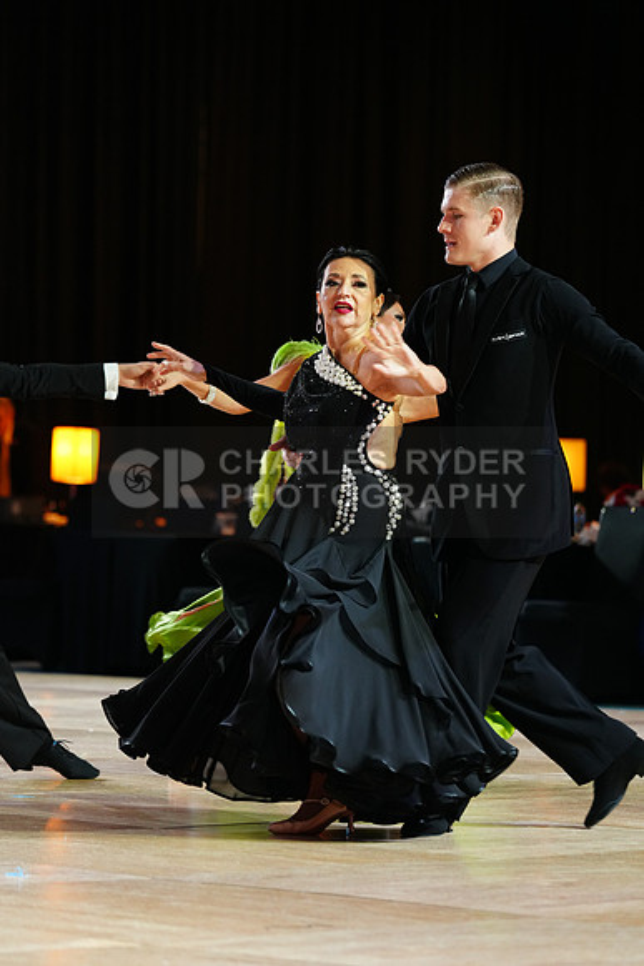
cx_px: 322
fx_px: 4532
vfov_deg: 12.2
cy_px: 483
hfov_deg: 8.1
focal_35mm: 169
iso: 2500
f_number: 4
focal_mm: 169
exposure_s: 1/250
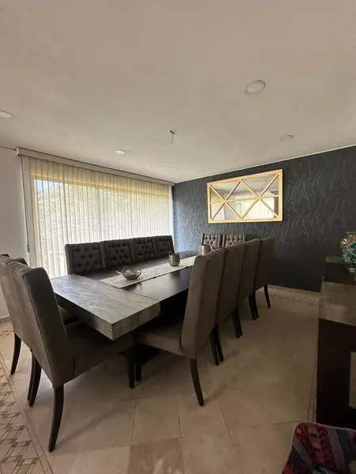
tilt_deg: -3.1
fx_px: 192
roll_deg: +0.4
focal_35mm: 14
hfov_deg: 85.7
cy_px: 237
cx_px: 178
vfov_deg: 102.1
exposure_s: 1/99
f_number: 2.2
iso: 125
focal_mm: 2.22
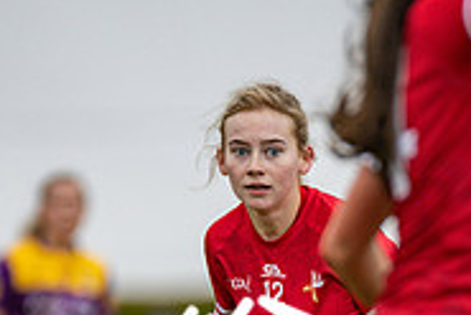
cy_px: 403
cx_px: 250
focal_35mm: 939
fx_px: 12305
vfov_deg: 1.5
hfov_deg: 2.2
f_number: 2.8
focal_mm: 300
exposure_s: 1/1000
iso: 400
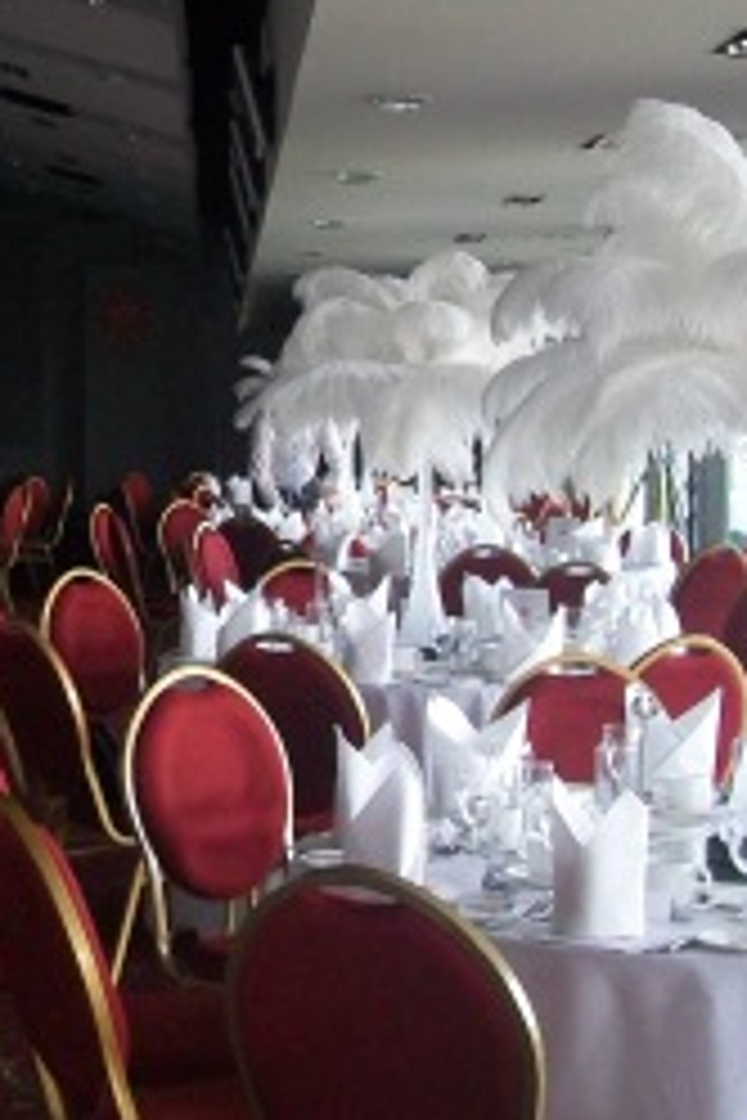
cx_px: 86
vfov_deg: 26.3
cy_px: 522
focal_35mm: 77
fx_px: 2396
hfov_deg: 17.5
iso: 160
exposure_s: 1/60
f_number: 2.7
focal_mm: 6
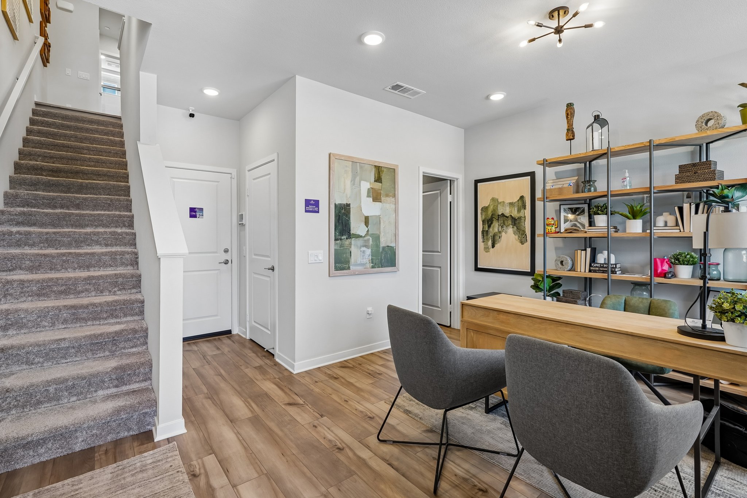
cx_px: 374
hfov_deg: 96.7
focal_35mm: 16
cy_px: 249
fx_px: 332
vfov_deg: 73.7
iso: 400
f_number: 8
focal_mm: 16
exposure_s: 1/13
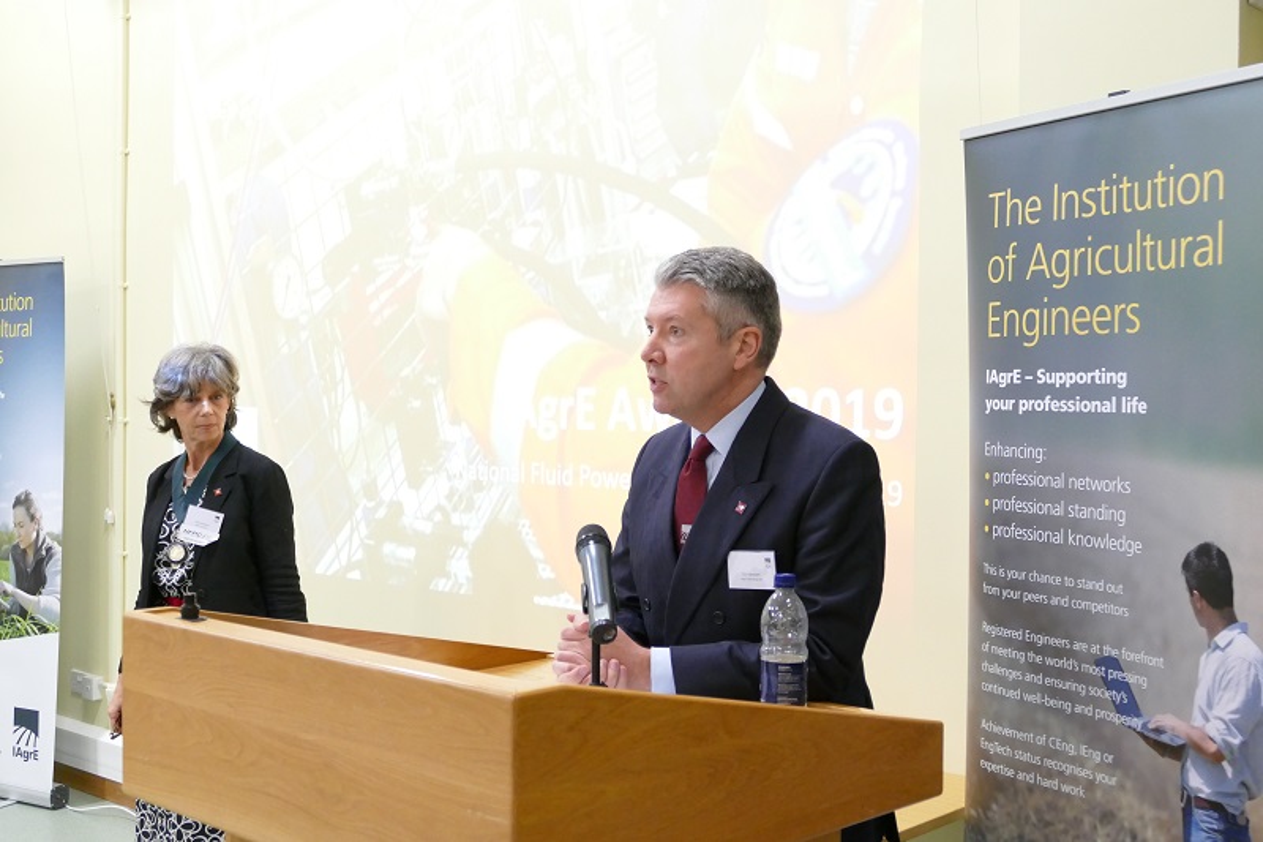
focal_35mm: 43
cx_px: 632
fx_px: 1508
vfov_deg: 31.2
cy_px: 421
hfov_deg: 45.4
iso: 1250
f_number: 3.2
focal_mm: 15.76
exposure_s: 1/80
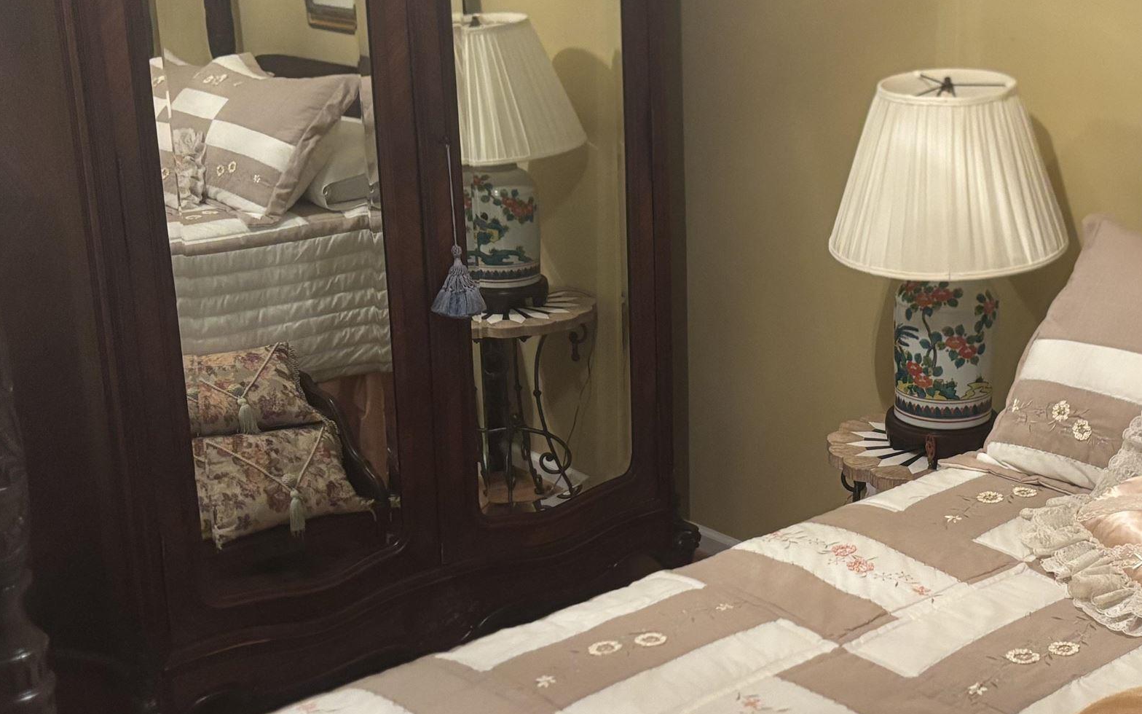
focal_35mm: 54
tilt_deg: -18.5
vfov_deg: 24.0
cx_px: 824
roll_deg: -1.1
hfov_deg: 36.8
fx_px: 1681
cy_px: 368
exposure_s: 1/60
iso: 500
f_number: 1.6
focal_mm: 5.96
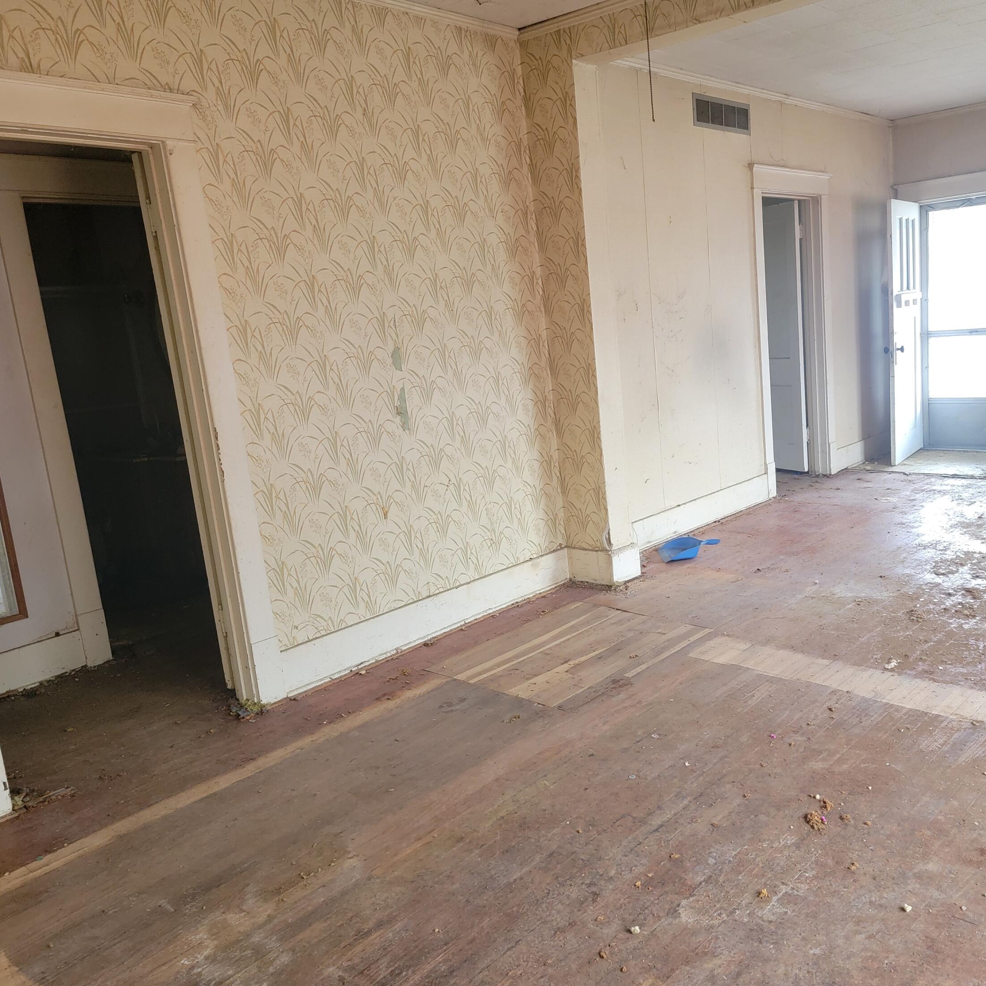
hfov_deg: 55.1
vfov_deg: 55.6
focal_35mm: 29
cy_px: 491
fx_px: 935
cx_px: 608
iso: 400
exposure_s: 1/40
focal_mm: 6.7
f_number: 1.8
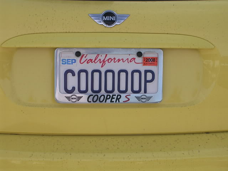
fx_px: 757
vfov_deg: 12.9
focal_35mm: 115
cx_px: 114
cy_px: 86
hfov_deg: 17.1
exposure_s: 1/223
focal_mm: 17.4
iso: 100
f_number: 4.9
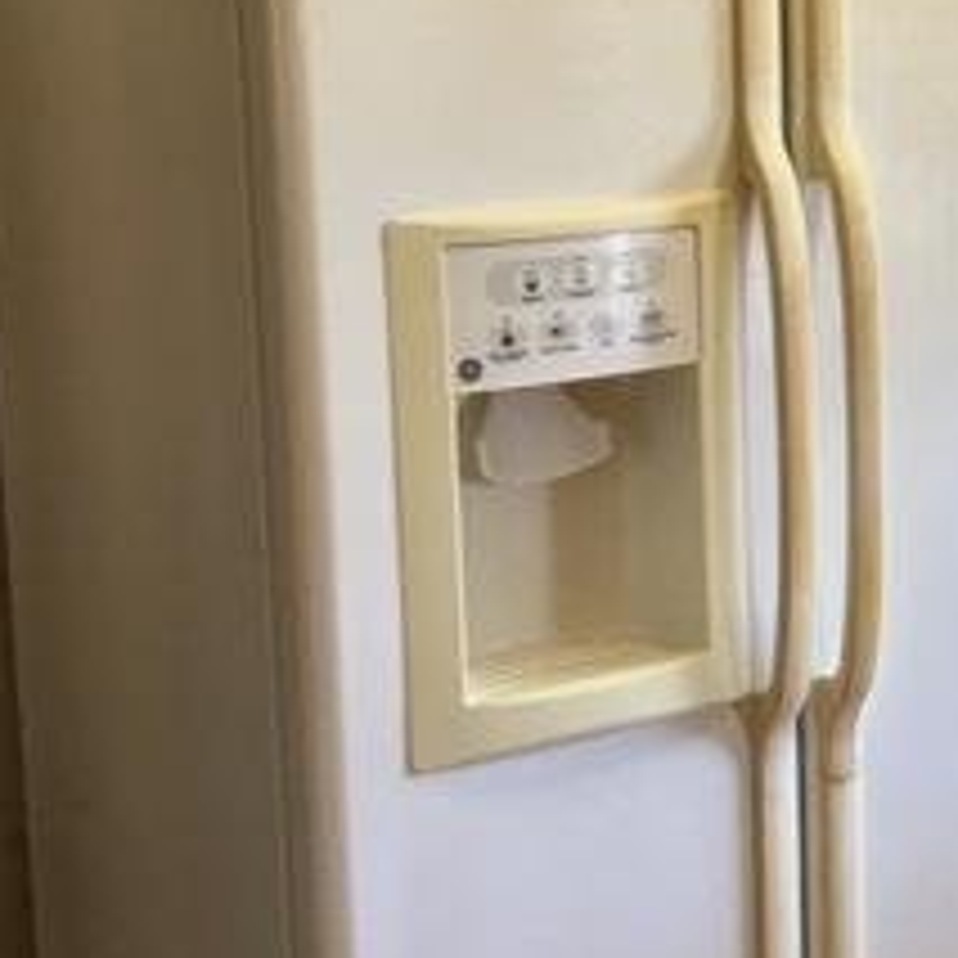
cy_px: 333
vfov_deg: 22.4
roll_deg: +0.2
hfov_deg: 21.3
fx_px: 2411
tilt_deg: -9.6
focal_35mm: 77
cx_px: 1061
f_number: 2.2
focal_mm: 4.15
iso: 40
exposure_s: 1/17
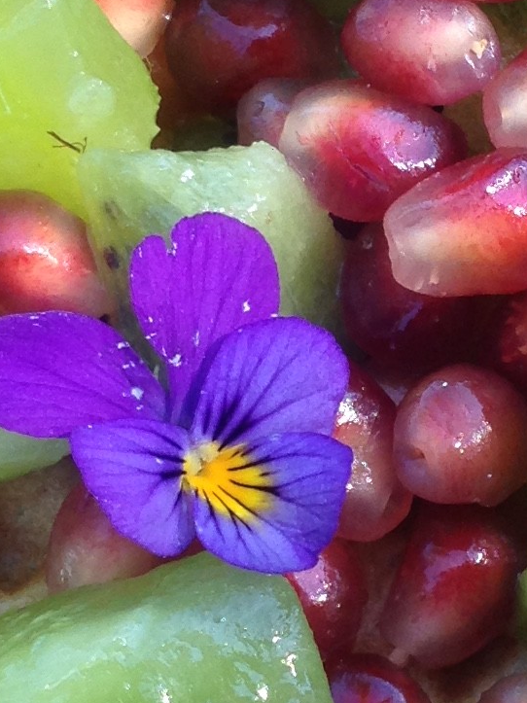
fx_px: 3025
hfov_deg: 9.9
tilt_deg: -64.4
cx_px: 469
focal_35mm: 149
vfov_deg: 13.3
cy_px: 335
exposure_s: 1/137
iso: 50
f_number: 2.4
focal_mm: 4.12
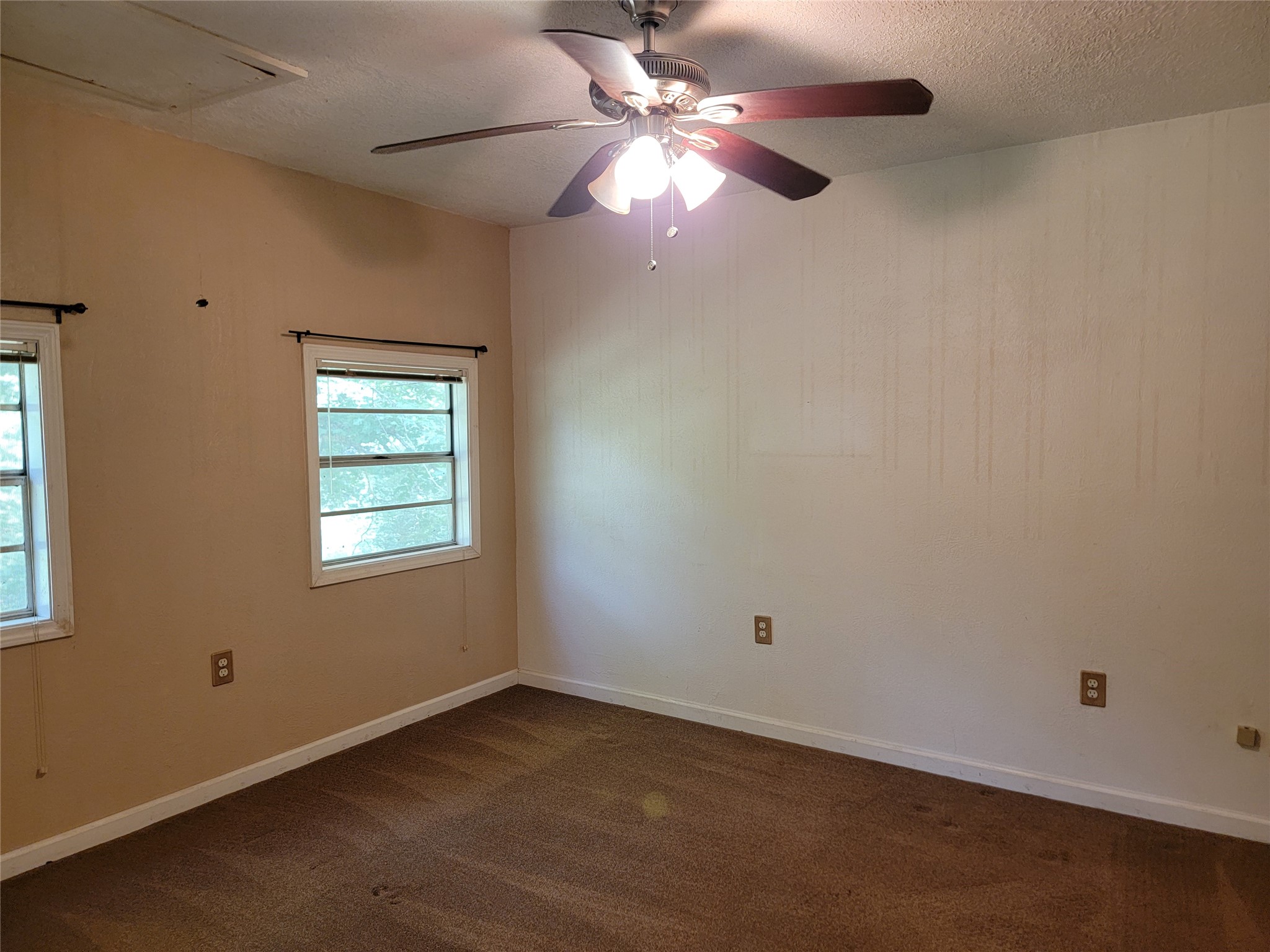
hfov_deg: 71.6
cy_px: 476
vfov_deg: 56.8
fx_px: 881
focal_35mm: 24
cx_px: 635
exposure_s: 1/40
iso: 250
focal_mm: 6.7
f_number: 1.8
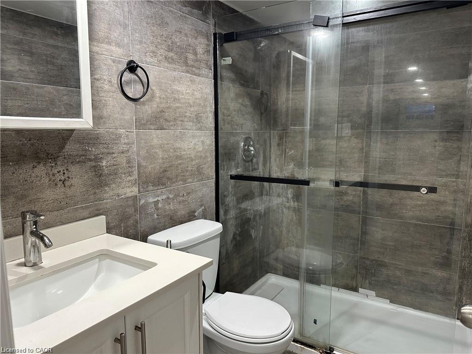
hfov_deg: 71.6
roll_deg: +0.5
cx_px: 236
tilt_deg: -7.8
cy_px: 177
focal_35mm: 24
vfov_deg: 56.8
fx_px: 327
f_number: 1.78
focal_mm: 6.86
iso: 250
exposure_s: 1/60
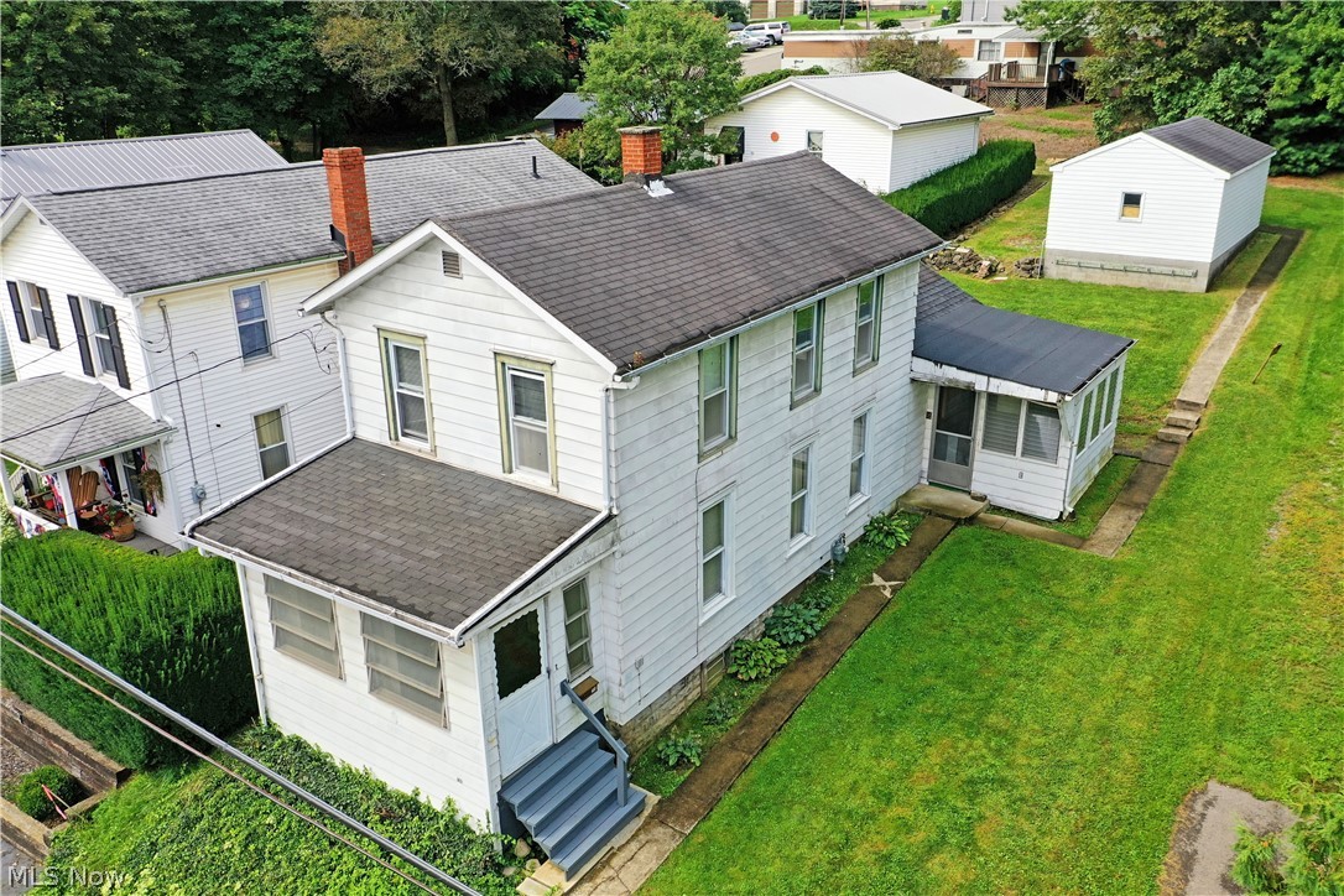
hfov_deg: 65.5
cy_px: 448
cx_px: 672
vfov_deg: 46.4
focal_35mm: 28
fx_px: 1045
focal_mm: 10.26
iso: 100
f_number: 5
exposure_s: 1/320
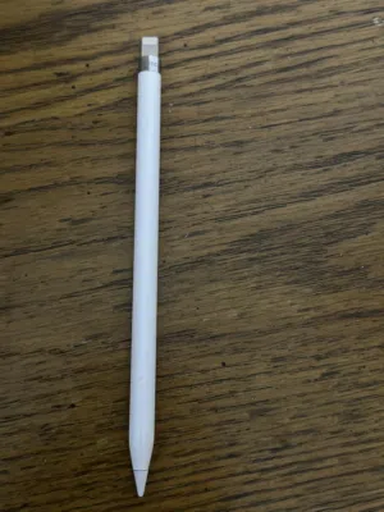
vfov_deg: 39.7
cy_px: 256
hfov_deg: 30.3
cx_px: 192
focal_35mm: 48
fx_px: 710
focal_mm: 6.86
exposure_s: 1/25
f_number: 1.78
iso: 640
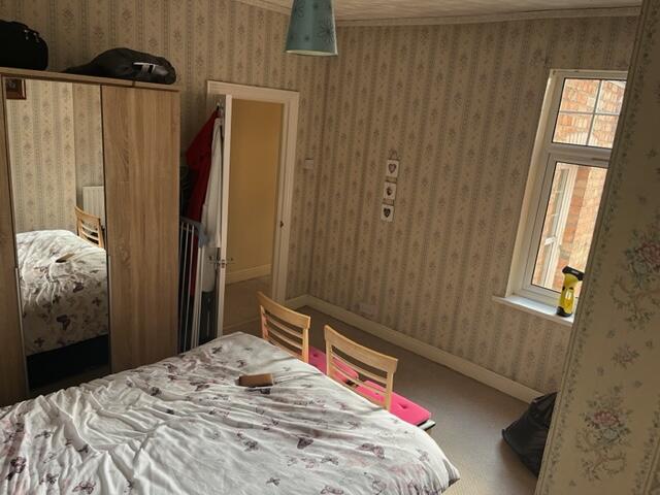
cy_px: 248
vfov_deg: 53.1
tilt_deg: -13.7
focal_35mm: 26
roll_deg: -5.1
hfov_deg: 67.3
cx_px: 330
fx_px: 496
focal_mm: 5.1
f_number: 1.6
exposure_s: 1/66
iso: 125
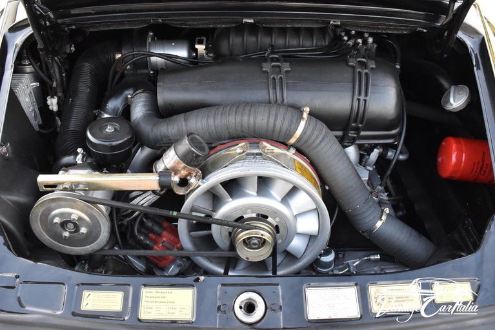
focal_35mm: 33
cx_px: 248
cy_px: 165
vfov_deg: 40.0
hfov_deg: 57.2
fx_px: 454
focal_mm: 22
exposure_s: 1/160
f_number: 6.3
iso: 3200
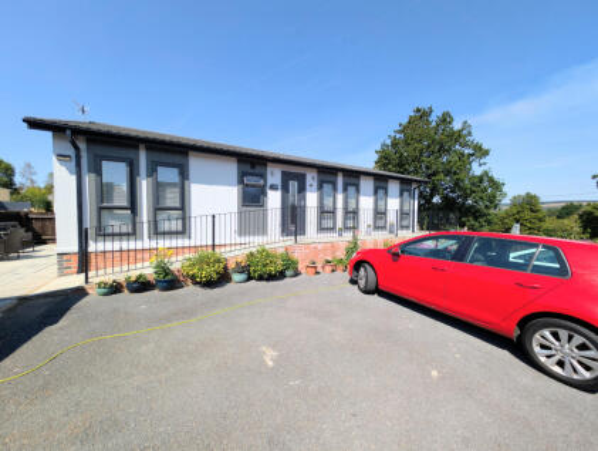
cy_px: 226
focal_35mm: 12
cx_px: 299
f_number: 1.95
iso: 38
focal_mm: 2.23
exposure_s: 1/1681
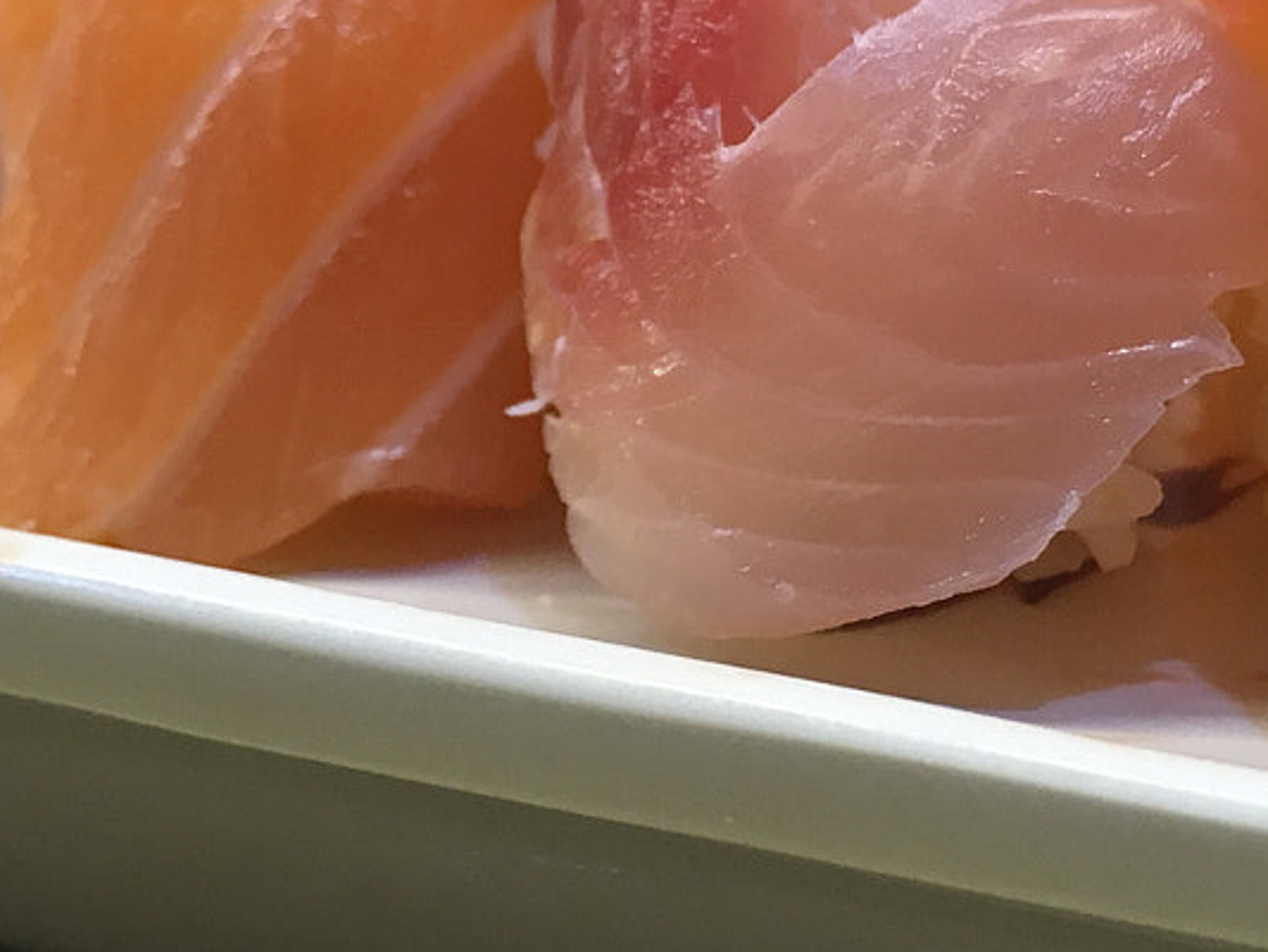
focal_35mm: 87
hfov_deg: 22.5
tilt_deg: -19.4
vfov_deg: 17.0
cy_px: 393
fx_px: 3188
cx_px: 692
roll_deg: +1.2
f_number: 2.2
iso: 80
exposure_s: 1/33
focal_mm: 4.15
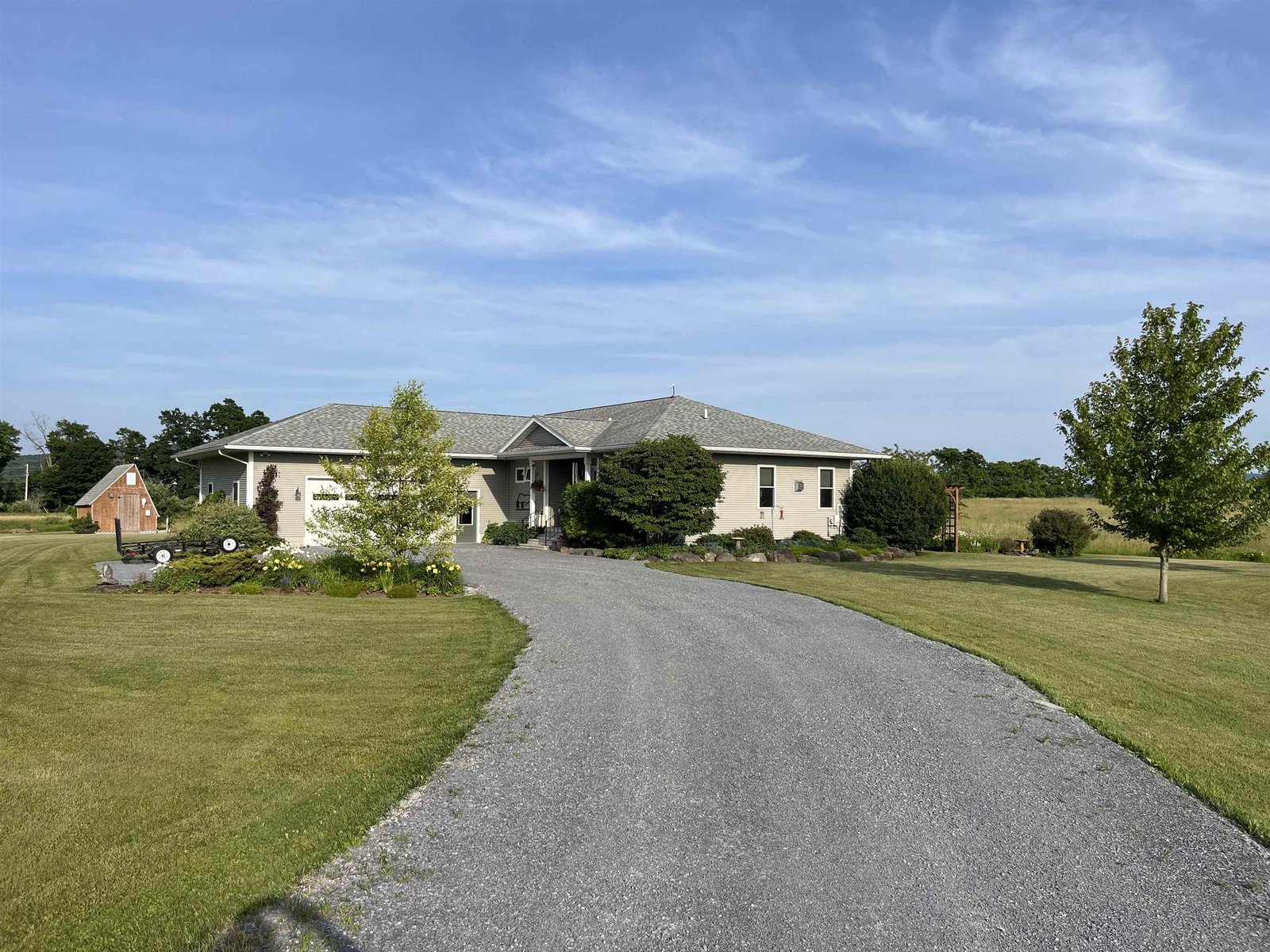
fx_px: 954
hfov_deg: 67.3
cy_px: 476
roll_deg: +0.0
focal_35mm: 26
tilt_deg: +0.8
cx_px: 635
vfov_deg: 53.1
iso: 50
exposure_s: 1/3521
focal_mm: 5.1
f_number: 1.6
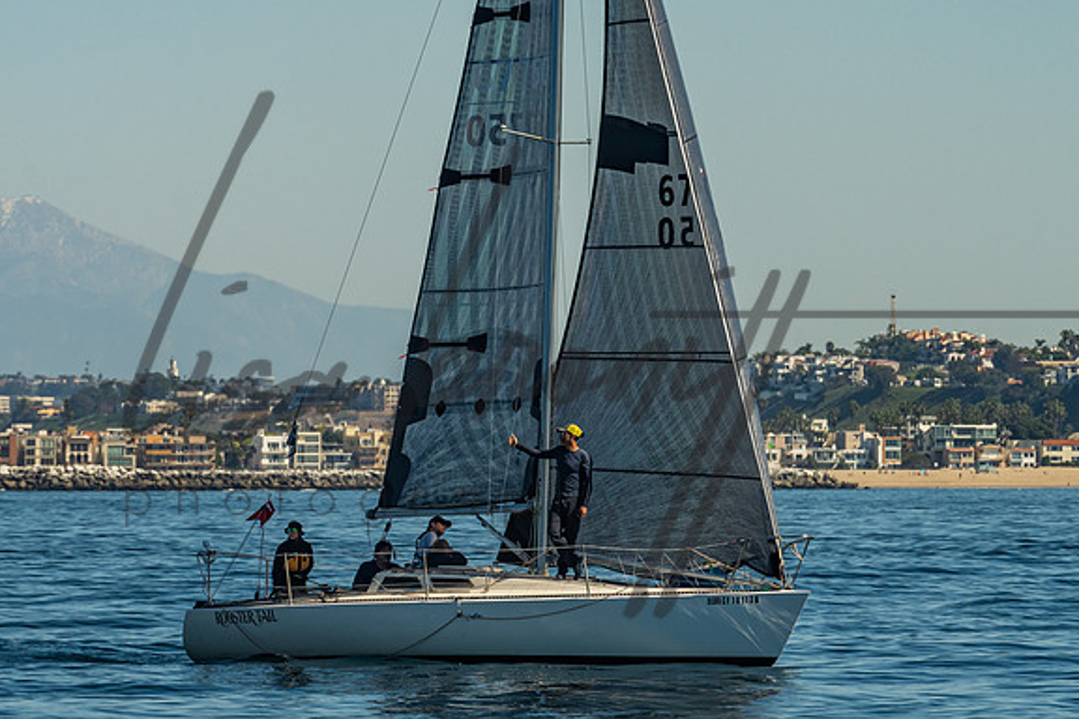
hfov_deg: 5.5
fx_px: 11299
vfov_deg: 3.6
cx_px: 324
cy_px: 343
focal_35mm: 377
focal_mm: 200
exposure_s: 1/250
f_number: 10
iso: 160
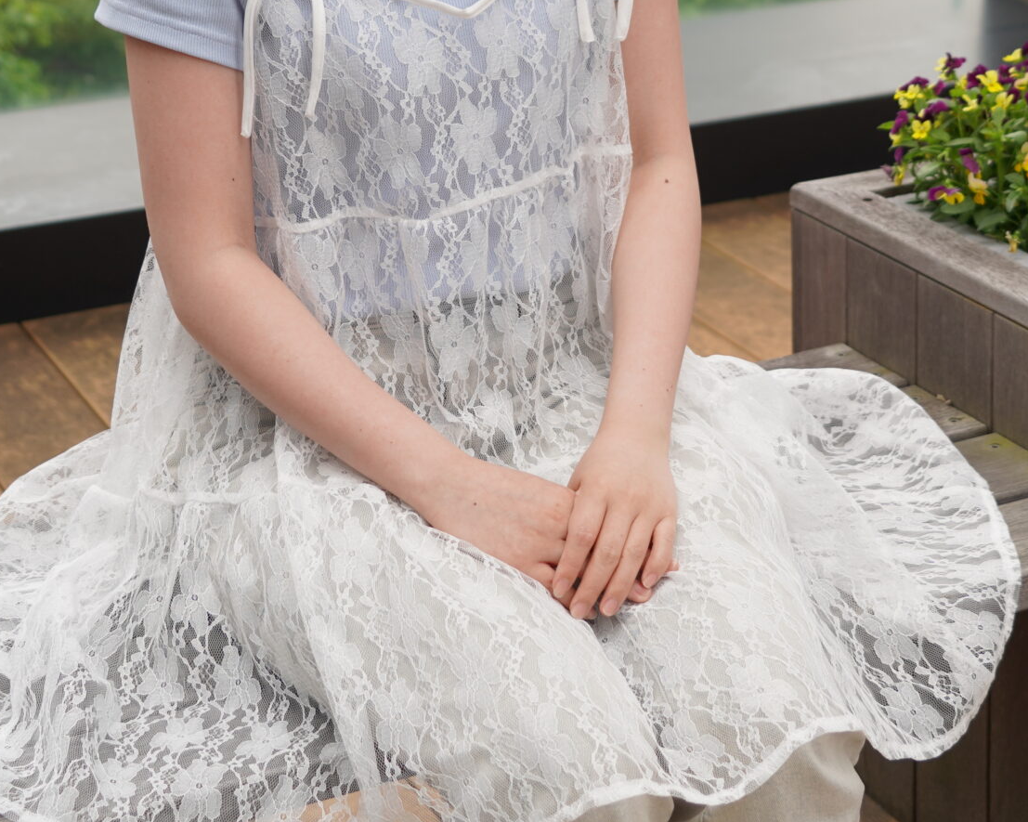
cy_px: 70
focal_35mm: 89
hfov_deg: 21.4
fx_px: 2707
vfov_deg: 17.0
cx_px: 657
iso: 100
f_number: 4.5
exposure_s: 1/250
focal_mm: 41
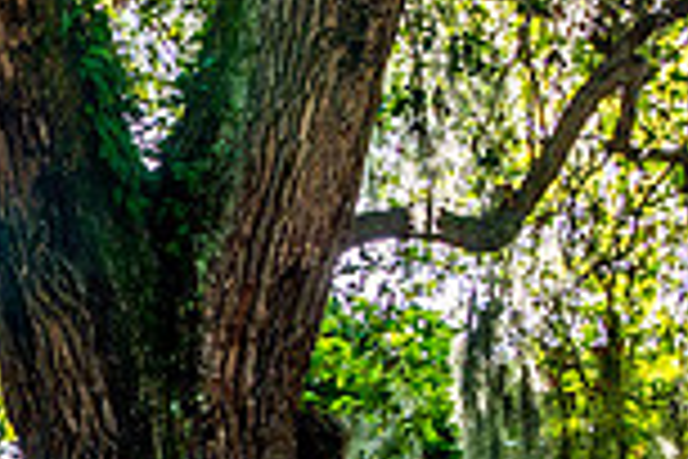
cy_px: 610
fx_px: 3191
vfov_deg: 8.1
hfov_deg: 11.6
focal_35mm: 167
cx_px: -459
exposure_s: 1/200
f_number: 7.1
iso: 400
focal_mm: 44
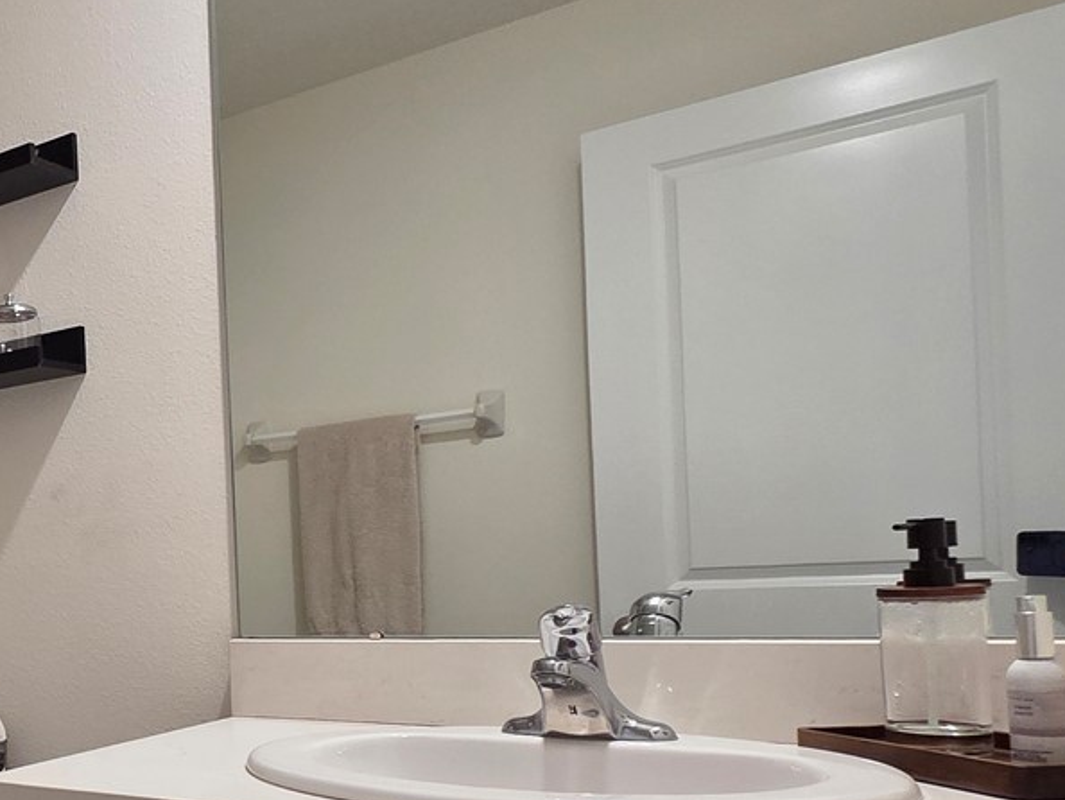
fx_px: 1077
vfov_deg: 39.8
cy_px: 579
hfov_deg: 42.3
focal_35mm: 35
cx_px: -86
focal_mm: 2.2
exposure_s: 1/60
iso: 250
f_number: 2.2
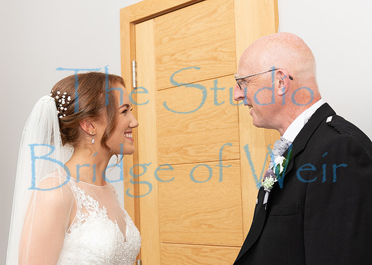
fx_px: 705
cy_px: 105
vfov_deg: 21.3
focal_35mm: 67
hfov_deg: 29.5
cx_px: 208
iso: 280
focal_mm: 38
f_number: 3.5
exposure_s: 1/200
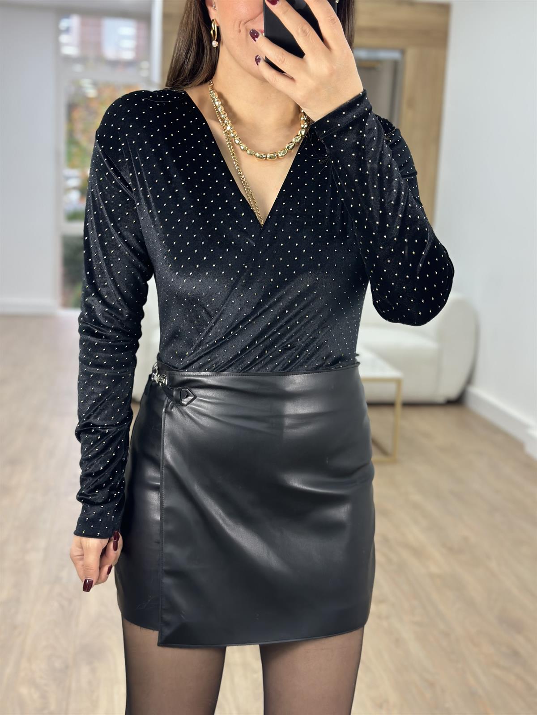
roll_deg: -1.9
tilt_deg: -34.0
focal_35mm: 48
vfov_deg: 39.7
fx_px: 993
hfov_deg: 30.3
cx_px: 268
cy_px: 358
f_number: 1.78
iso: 200
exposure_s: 1/100
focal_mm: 6.86
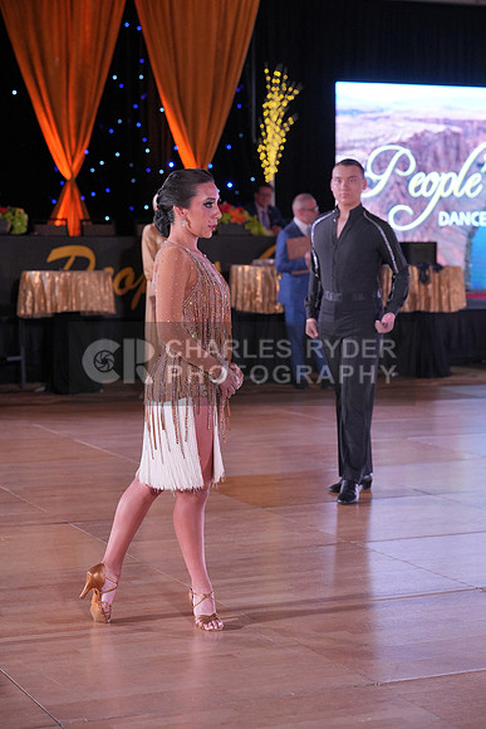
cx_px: 243
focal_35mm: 76
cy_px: 364
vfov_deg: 26.6
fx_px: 1538
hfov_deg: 18.0
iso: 2000
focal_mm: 76
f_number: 4
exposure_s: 1/400
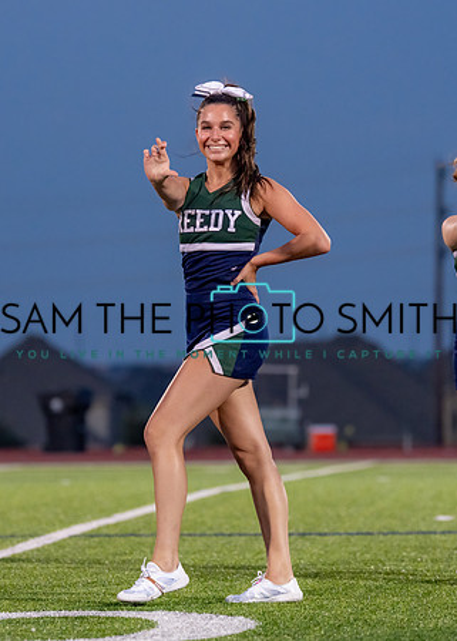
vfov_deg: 8.9
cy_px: 286
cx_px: 191
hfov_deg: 6.4
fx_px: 4108
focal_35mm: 226
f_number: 2.8
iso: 1250
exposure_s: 1/1000
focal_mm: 127
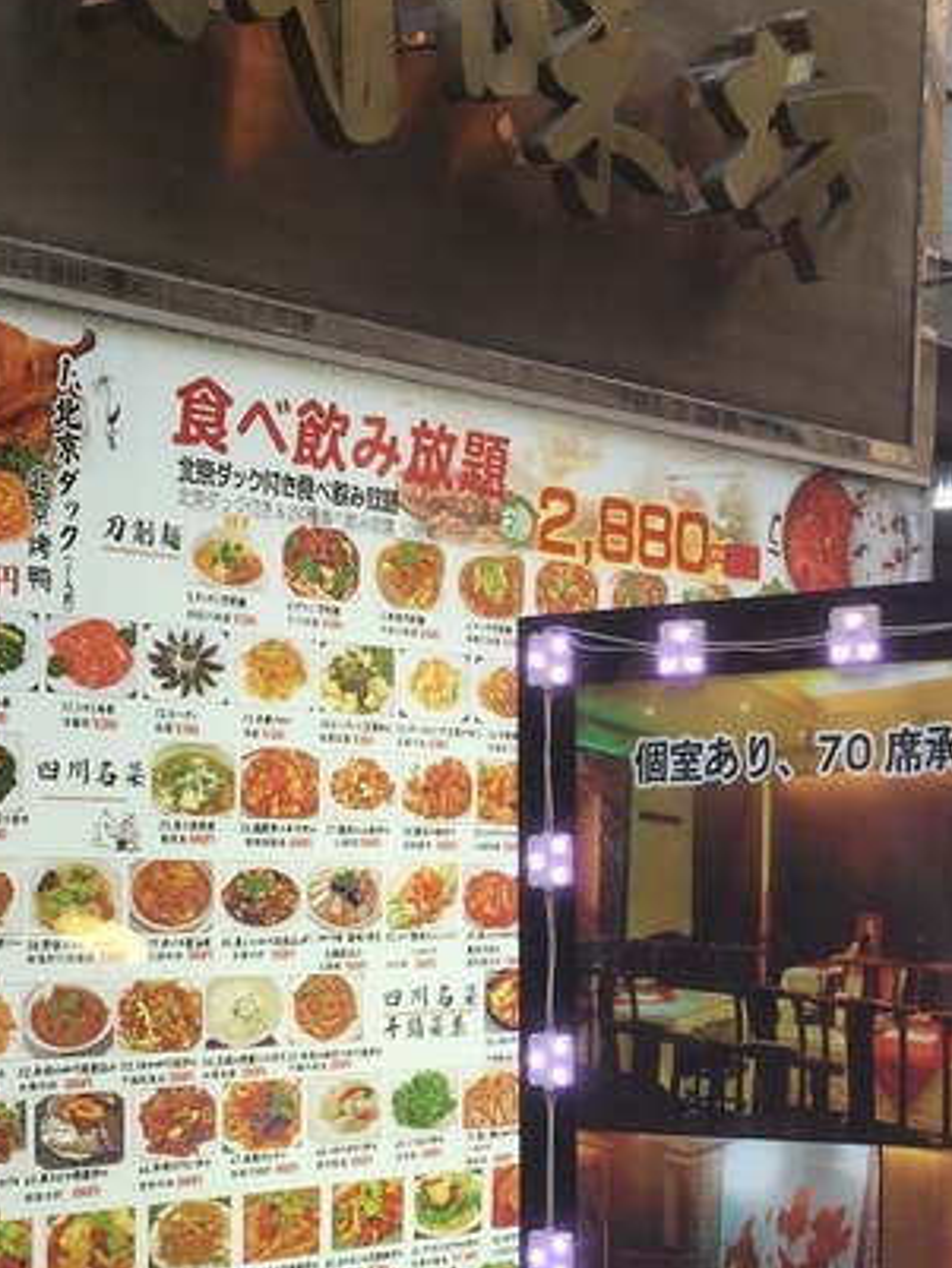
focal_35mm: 74
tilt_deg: -7.3
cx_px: 765
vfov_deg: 25.6
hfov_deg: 19.7
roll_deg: -0.3
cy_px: 1094
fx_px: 2712
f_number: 2.2
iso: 25
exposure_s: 1/245
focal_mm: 4.15
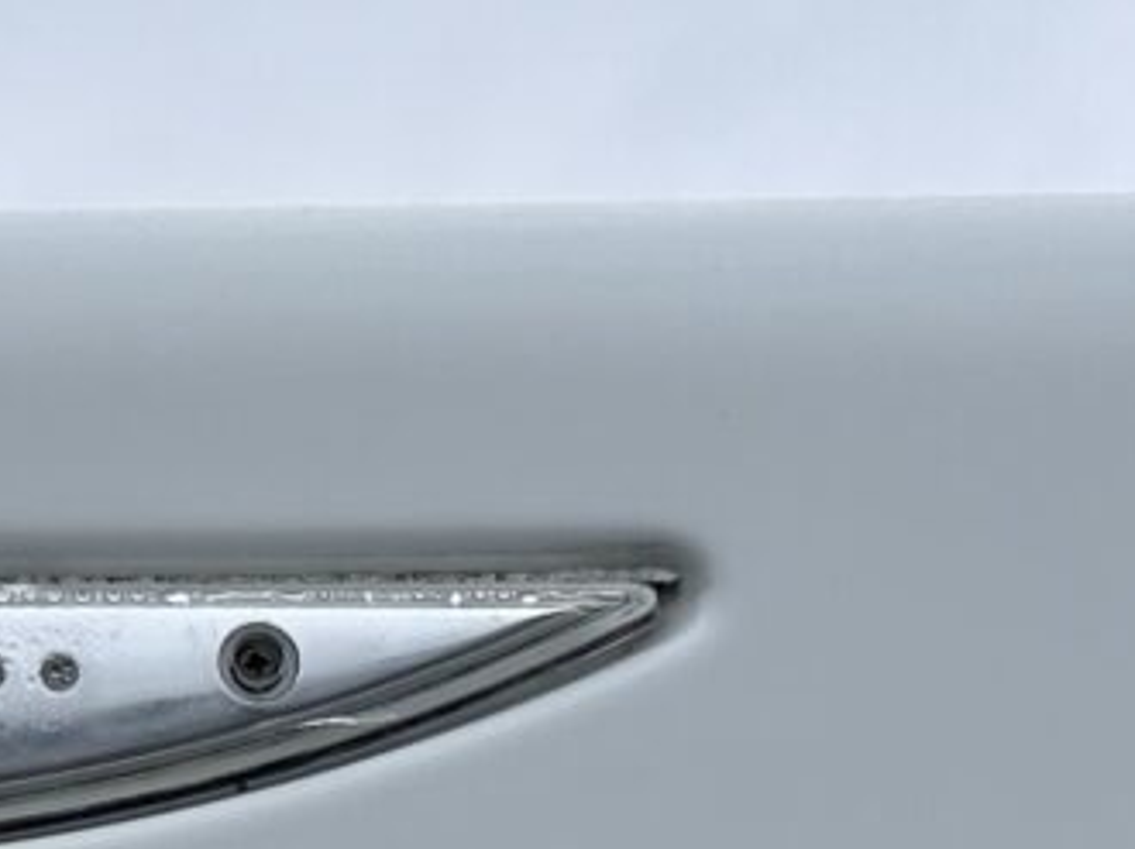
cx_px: -303
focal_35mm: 149
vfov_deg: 9.7
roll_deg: -1.1
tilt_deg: +16.7
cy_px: 1261
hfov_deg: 12.9
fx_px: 4882
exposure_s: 1/1916
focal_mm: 6.86
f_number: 1.78
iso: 80
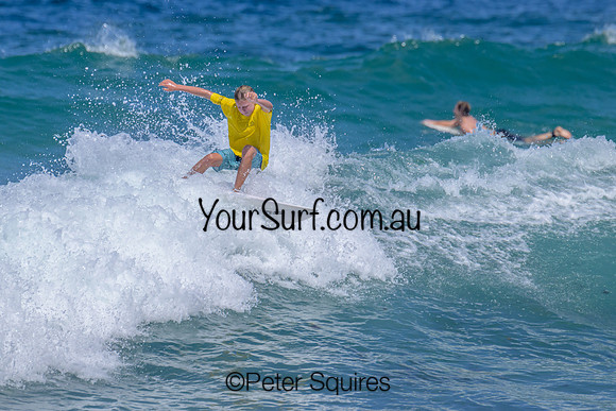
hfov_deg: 2.3
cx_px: 270
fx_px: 15026
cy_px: 160
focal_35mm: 878
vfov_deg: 1.6
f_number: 11
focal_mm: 650
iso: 640
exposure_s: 1/2000
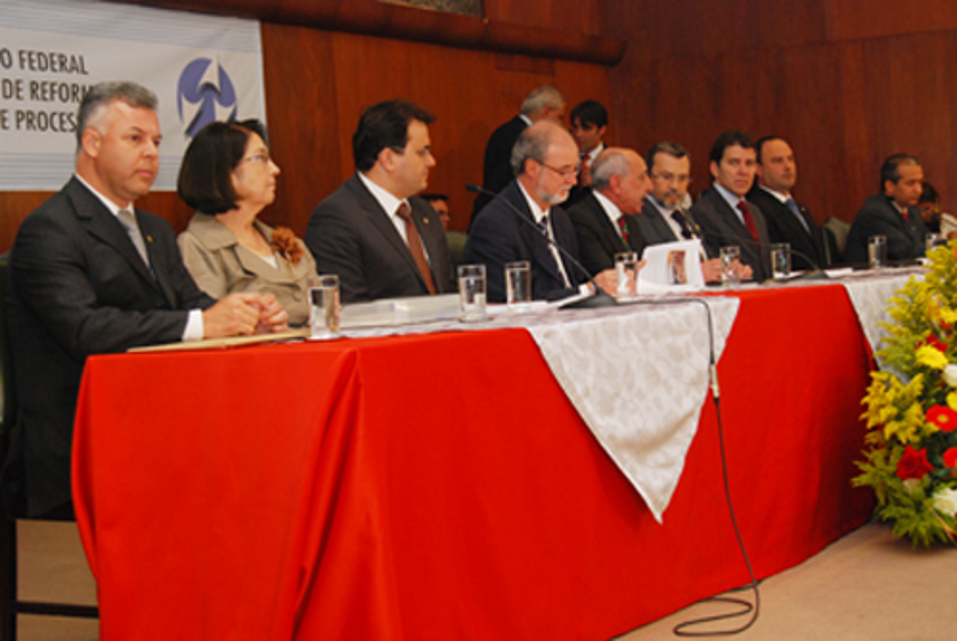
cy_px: 320
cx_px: 478
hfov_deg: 31.8
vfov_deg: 21.6
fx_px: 1677
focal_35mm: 63
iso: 800
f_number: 5.3
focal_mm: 42
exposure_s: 1/40
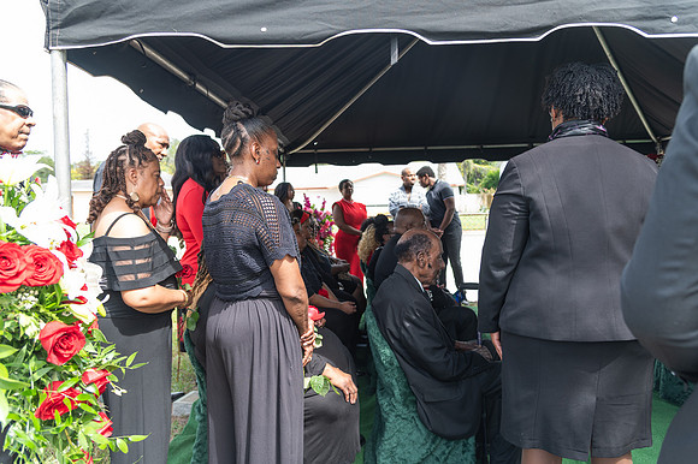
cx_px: 342
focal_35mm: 25
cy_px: 227
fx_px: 490
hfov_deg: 70.9
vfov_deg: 50.7
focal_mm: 24
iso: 100
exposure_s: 1/125
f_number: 4
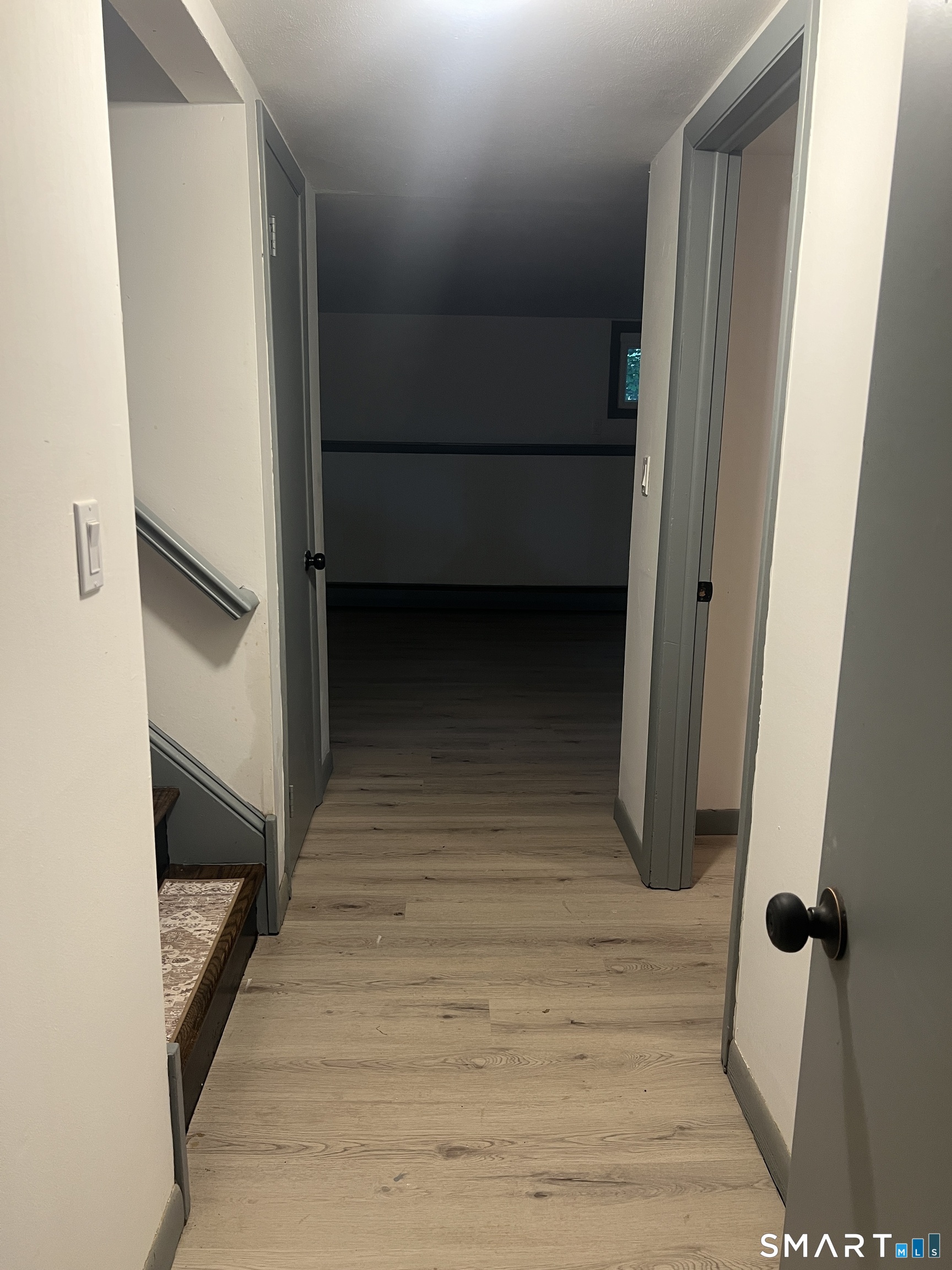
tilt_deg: -11.2
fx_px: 953
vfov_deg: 67.3
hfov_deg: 53.1
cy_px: 635
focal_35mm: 26
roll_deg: -0.7
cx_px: 476
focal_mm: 5.7
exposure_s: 1/60
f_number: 1.5
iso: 160
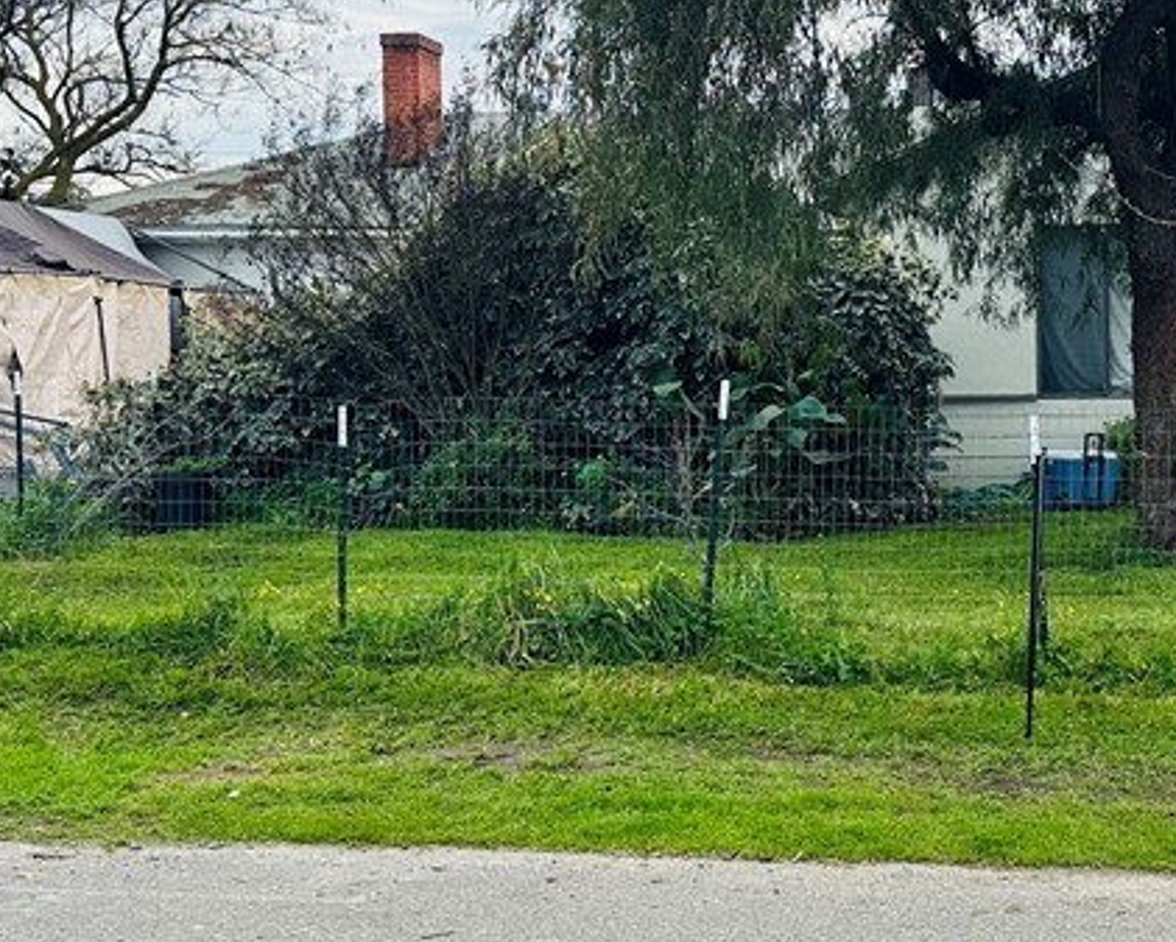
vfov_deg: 26.6
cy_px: 383
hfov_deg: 32.1
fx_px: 1984
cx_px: 944
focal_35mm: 57
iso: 80
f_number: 1.78
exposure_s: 1/121
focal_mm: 6.86
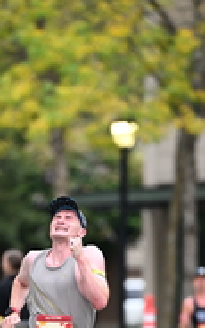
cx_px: 51
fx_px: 5462
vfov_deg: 3.4
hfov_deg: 2.2
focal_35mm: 611
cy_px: 266
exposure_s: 1/800
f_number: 2.8
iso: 1600
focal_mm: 200
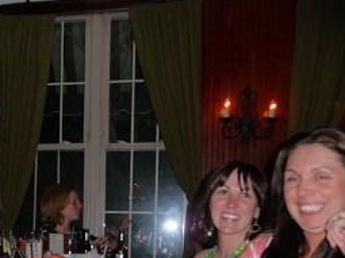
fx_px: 548
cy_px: 244
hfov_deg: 32.8
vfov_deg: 25.5
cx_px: 23
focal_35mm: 55
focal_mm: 4.7
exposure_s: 1/30
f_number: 3.3
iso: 160
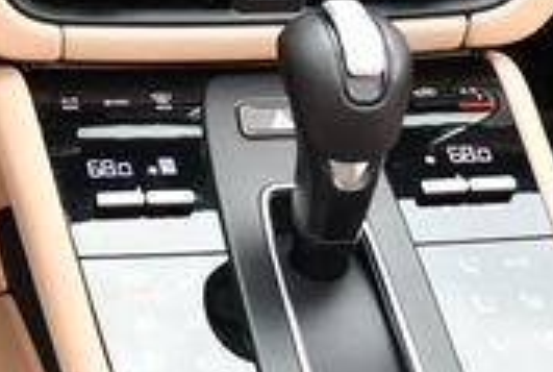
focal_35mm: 130
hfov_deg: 15.1
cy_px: -231
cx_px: -141
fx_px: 2002
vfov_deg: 10.2
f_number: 3.5
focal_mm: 18
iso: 500
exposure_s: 1/250
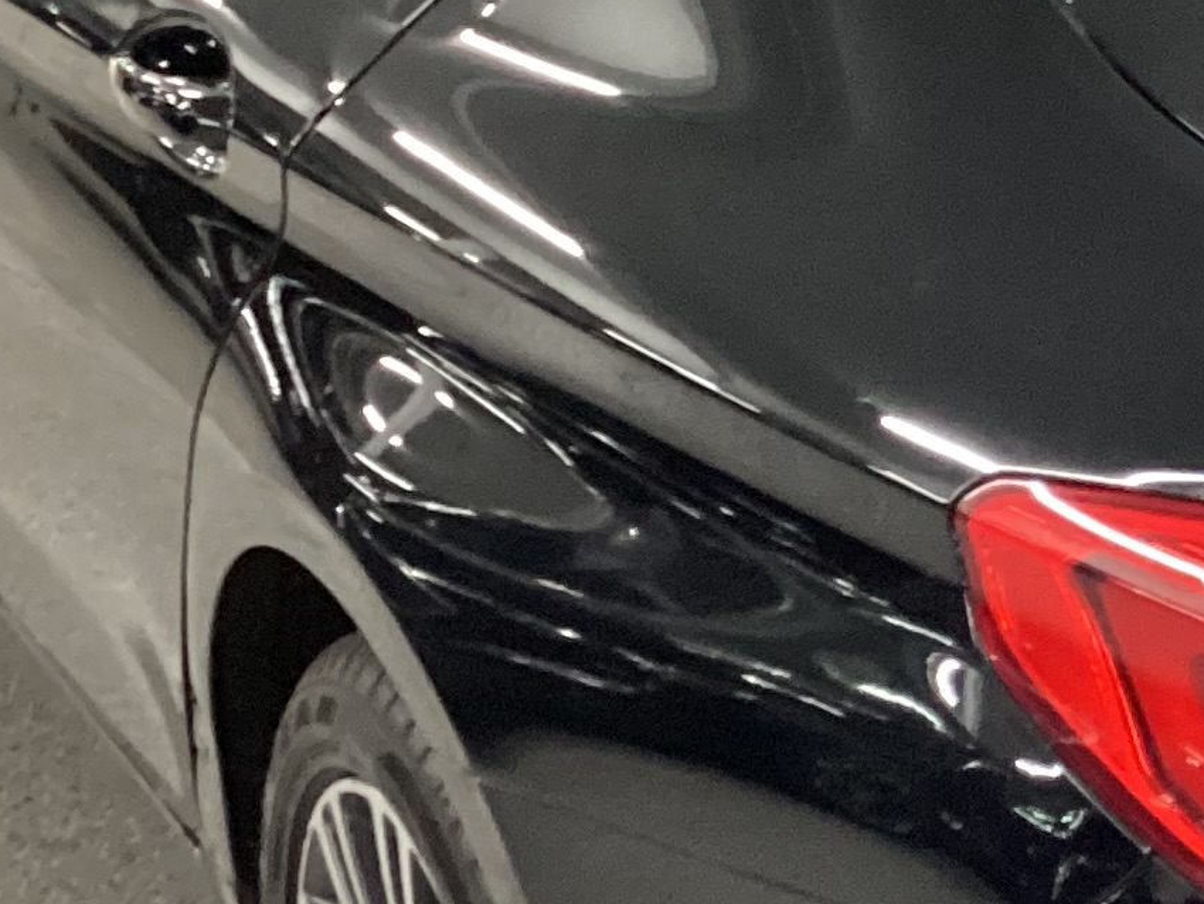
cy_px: 519
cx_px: 1637
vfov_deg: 12.5
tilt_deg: -21.2
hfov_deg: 15.6
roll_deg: -0.3
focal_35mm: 119
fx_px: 4140
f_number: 2.4
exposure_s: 1/33
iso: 400
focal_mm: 3.3
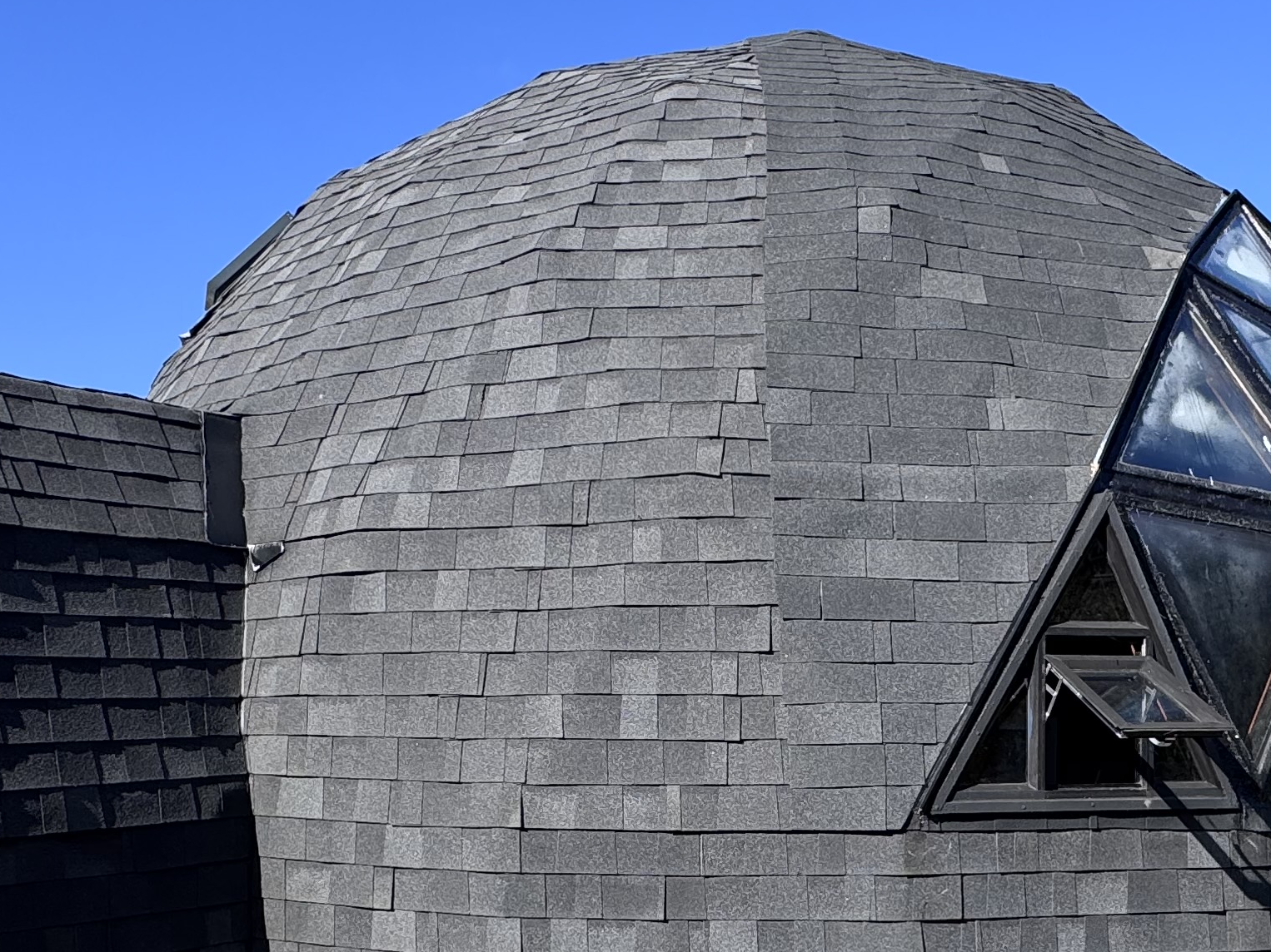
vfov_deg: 37.6
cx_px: 734
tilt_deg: +0.4
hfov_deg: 50.0
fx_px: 1358
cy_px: 727
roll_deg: -0.1
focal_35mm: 37
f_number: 2.2
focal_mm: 2.22
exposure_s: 1/796
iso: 40
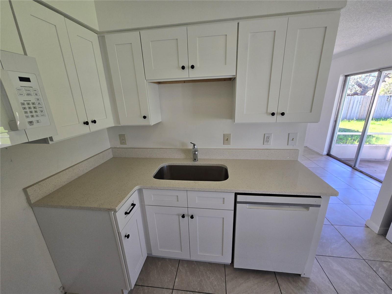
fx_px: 147
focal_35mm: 13
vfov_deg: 89.9
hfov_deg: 106.2
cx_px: 196
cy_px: 147
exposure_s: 1/120
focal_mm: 2.2
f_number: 2.2
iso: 80
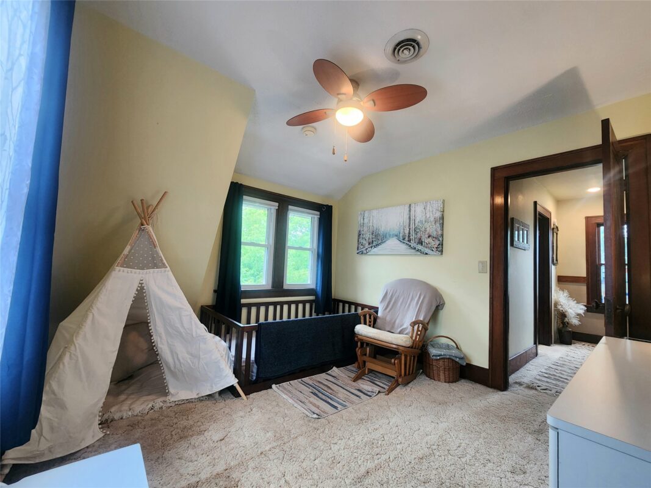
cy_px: 244
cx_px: 326
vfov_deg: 89.9
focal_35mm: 13
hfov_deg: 106.2
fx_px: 244
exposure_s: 1/60.2
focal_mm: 2.2
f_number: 2.2
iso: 250
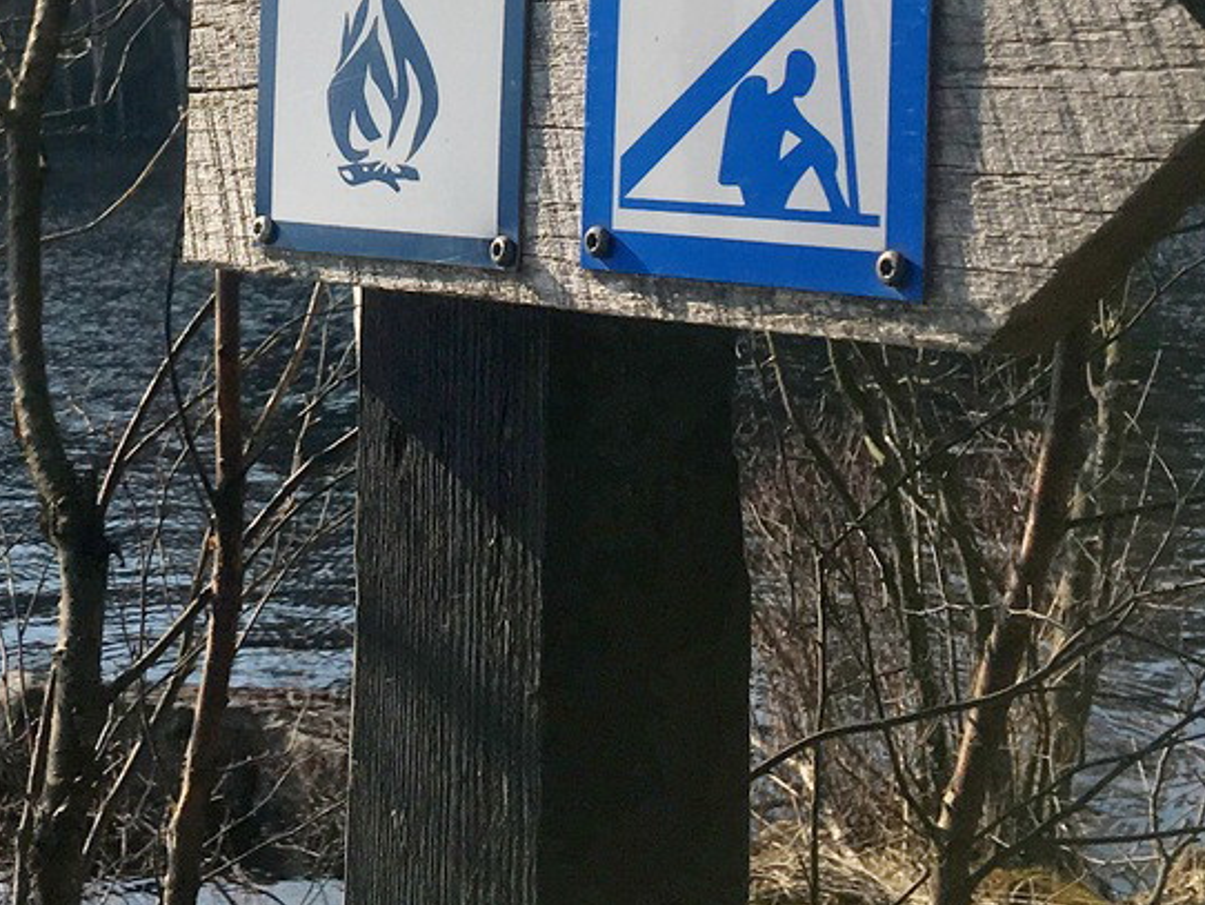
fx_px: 2682
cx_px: 296
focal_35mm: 77
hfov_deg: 25.0
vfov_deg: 18.3
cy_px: -122
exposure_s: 1/2079
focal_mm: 4.15
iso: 25
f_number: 2.2
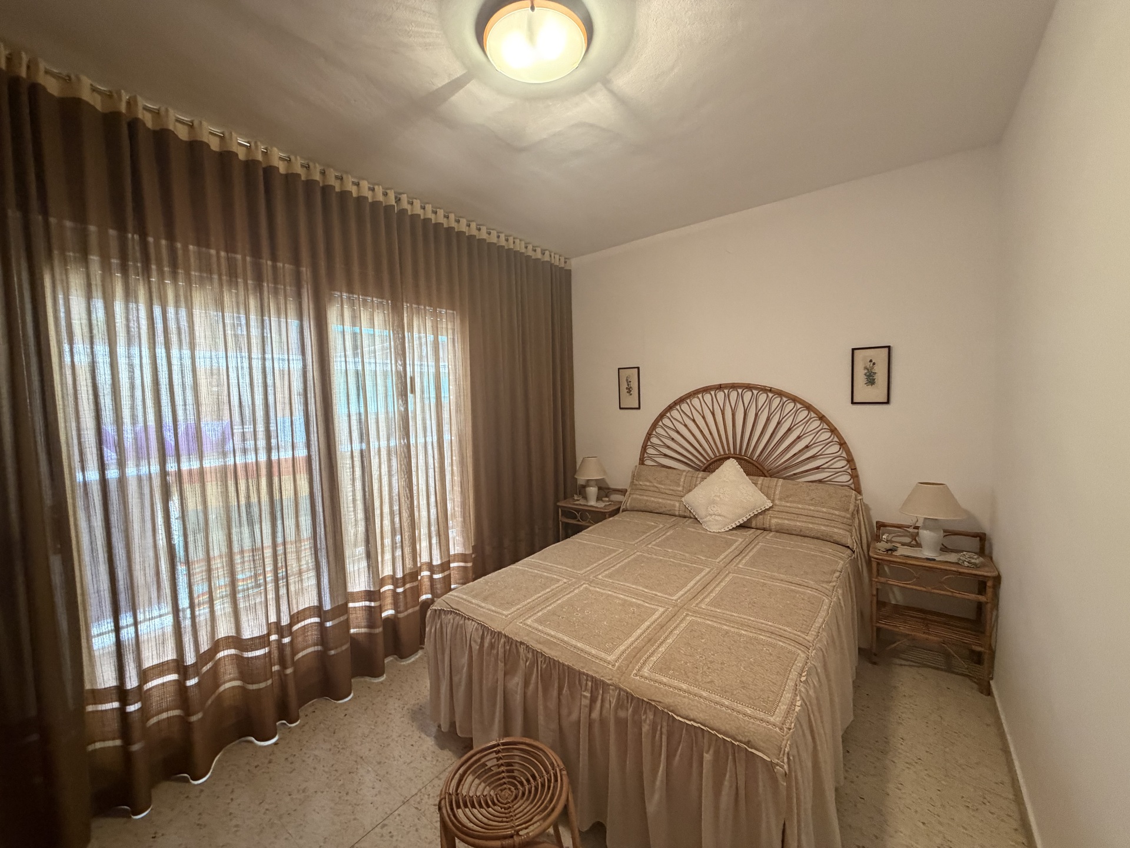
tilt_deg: -3.4
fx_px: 457
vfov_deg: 85.7
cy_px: 424
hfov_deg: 102.1
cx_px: 565
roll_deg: +2.7
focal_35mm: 14
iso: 320
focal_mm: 2.22
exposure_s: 1/50
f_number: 2.2
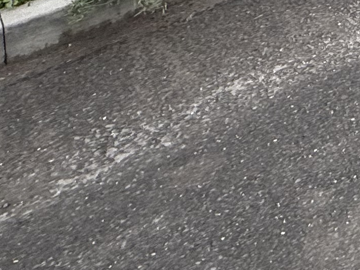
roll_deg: -0.4
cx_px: 676
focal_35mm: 80
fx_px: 832
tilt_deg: -2.5
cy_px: -415
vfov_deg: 12.9
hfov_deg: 18.3
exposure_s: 1/338
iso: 64
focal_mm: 2.22
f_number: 2.2
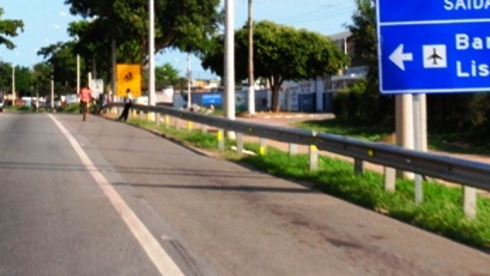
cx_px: 199
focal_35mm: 116
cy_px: -17
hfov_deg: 18.4
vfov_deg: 10.4
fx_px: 1508
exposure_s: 1/100
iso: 1600
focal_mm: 40
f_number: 32
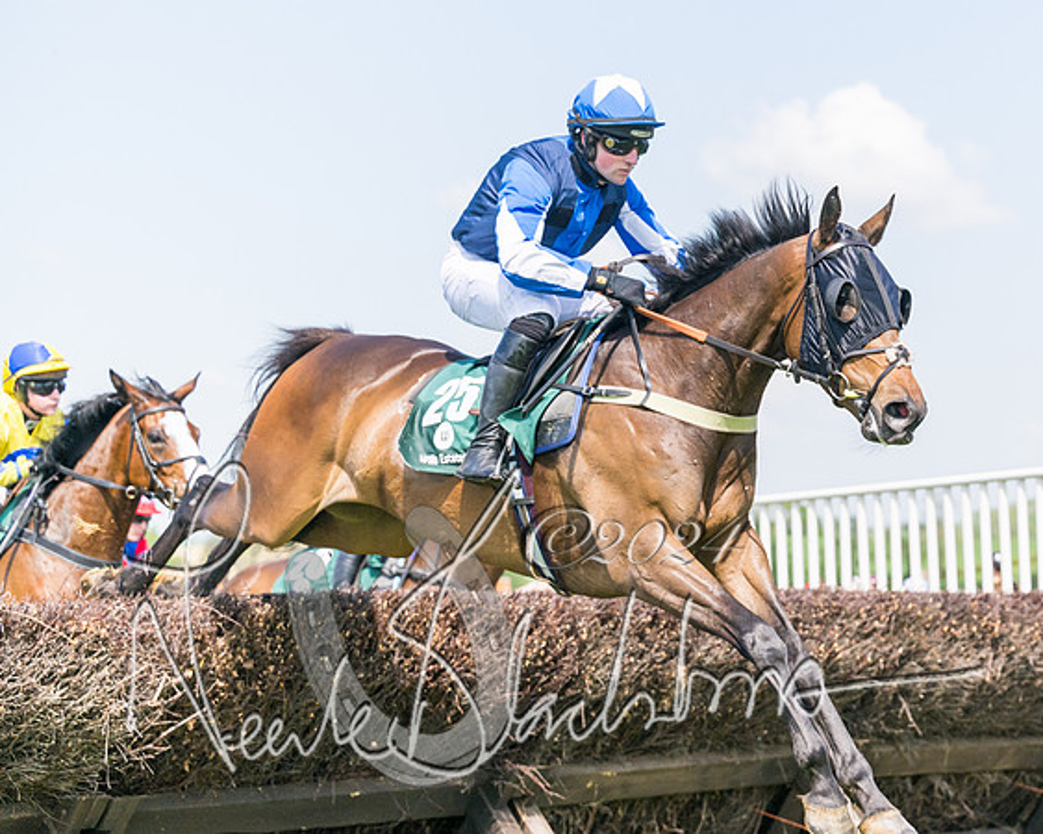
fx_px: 2946
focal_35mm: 95
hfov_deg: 20.0
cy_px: 349
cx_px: 749
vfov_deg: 16.1
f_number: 4
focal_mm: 70
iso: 400
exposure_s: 1/4000
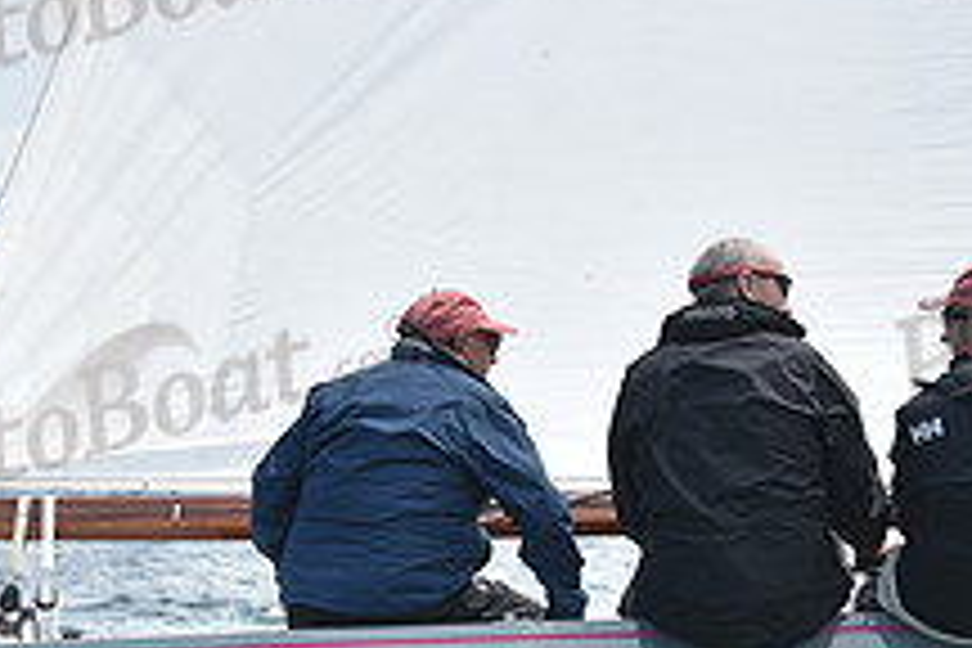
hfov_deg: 8.5
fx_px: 6533
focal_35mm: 242
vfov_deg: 5.7
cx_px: 666
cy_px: 587
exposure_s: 1/1250
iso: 250
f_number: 5
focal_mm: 90
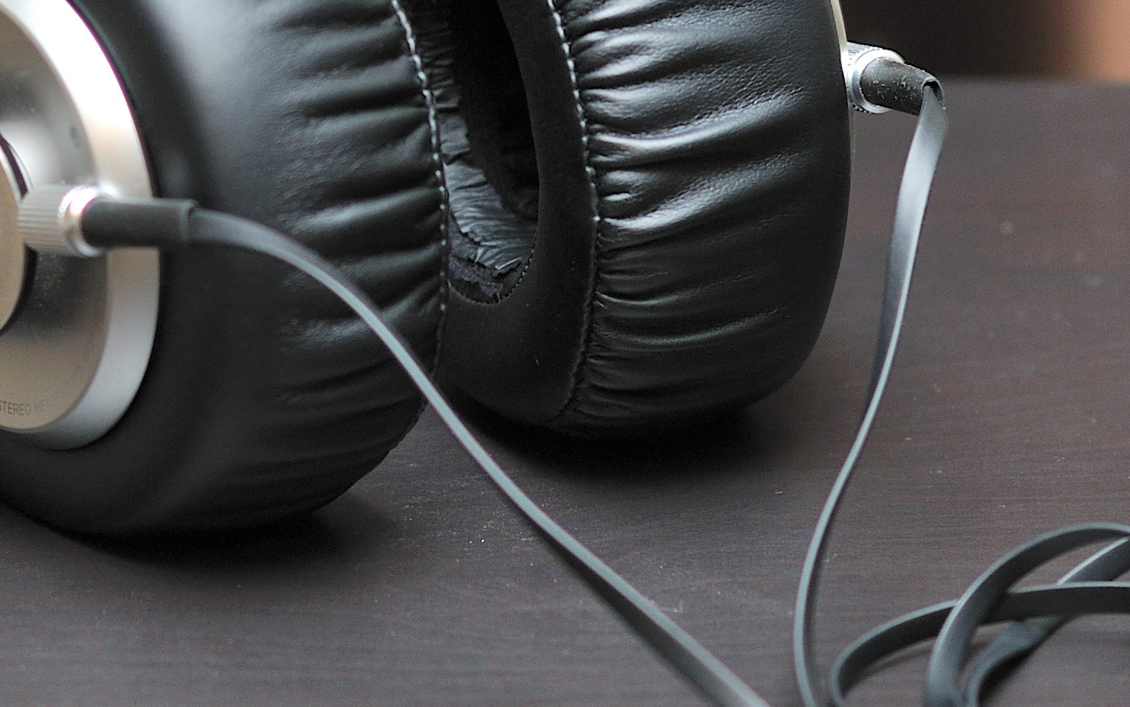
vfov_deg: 6.9
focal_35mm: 190
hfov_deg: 11.0
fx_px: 5851
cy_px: 325
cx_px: 494
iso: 200
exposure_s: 1/125
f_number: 3.3
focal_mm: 50
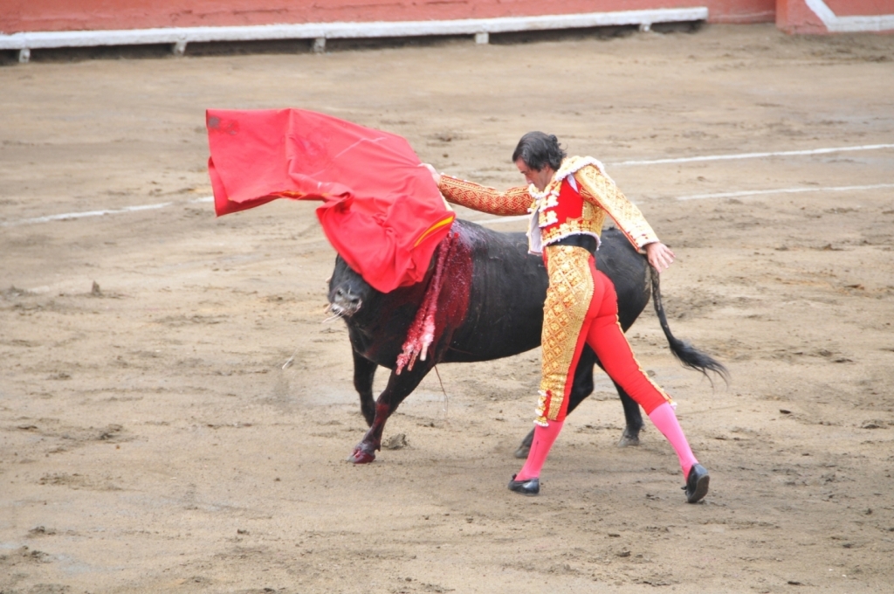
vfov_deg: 4.6
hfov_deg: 6.9
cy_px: 297
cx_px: 447
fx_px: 7440
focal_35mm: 300
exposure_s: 1/350
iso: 640
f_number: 5.6
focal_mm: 200
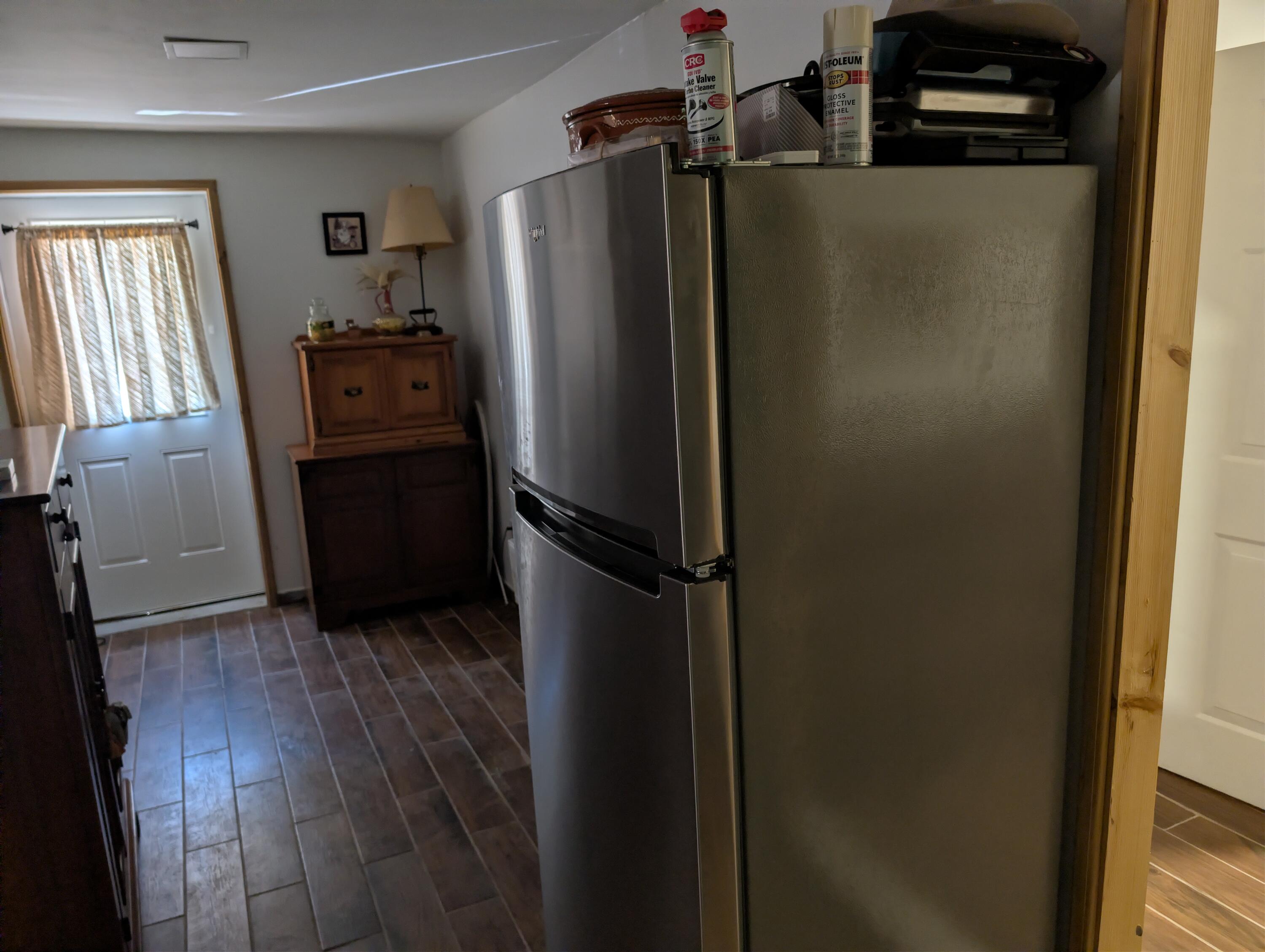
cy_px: 476
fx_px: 878
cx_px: 632
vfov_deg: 56.9
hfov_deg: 71.5
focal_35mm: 24
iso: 124
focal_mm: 6.9
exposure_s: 1/110
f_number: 1.68
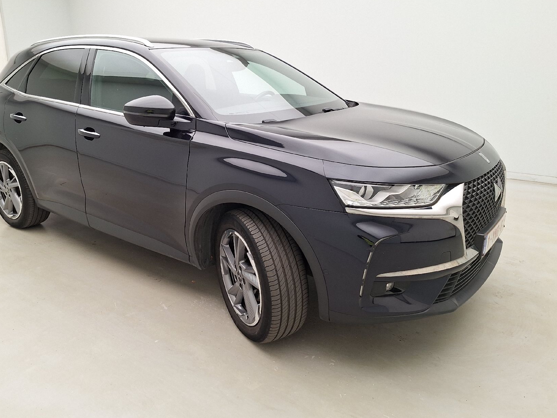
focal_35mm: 27
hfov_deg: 65.1
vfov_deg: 51.2
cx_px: 247
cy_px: 181
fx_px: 434
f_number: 1.8
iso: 64
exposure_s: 1/100
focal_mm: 5.54
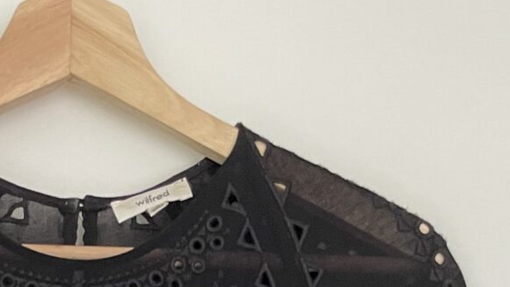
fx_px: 1352
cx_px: 91
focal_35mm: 100
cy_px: 832
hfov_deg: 21.1
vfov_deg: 9.6
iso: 125
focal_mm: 4.2
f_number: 1.6
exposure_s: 1/92
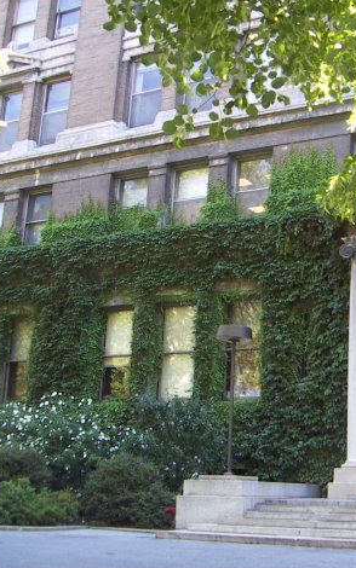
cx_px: 311
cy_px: 288
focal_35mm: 52
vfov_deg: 38.9
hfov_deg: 24.3
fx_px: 807
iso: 50
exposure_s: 1/50
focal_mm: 4.7
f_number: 2.8
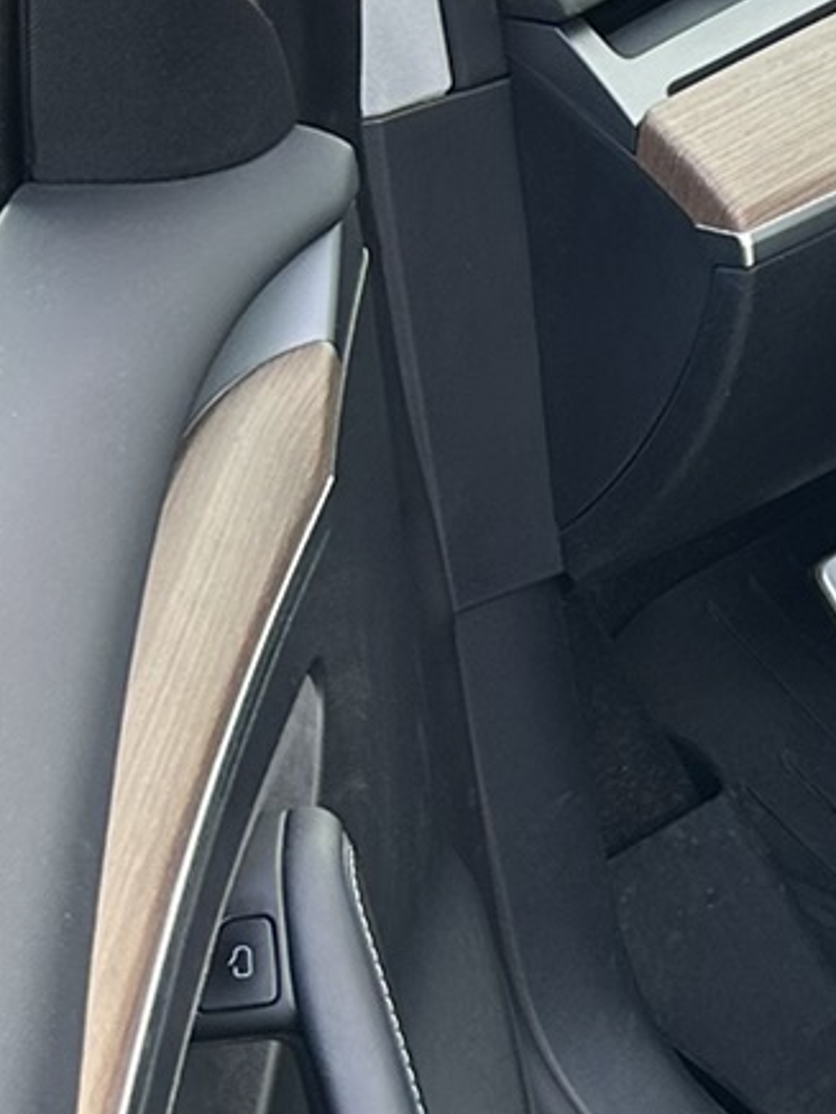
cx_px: 1639
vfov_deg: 16.1
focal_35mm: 122
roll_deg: +1.0
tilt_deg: -30.8
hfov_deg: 11.1
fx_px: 3929
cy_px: 641
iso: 64
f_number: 1.5
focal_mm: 5.7
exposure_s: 1/121
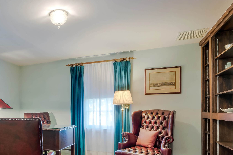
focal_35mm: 29
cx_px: 53
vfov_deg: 43.8
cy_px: 113
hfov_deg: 59.6
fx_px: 188
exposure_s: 1/45
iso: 800
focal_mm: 16
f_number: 8
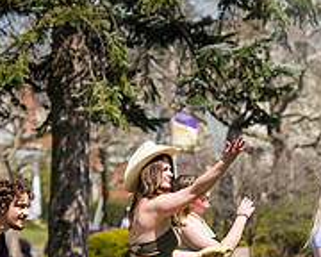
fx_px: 4019
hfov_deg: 4.6
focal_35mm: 423
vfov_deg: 3.7
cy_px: 137
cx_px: 218
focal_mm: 140
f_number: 4.5
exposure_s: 1/800
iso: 125
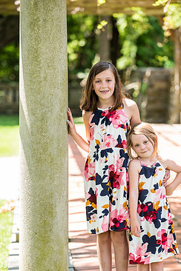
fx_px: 1207
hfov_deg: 8.6
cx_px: 105
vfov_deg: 12.8
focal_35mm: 160
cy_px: 158
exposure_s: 1/1000
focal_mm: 130
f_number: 3.5
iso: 800
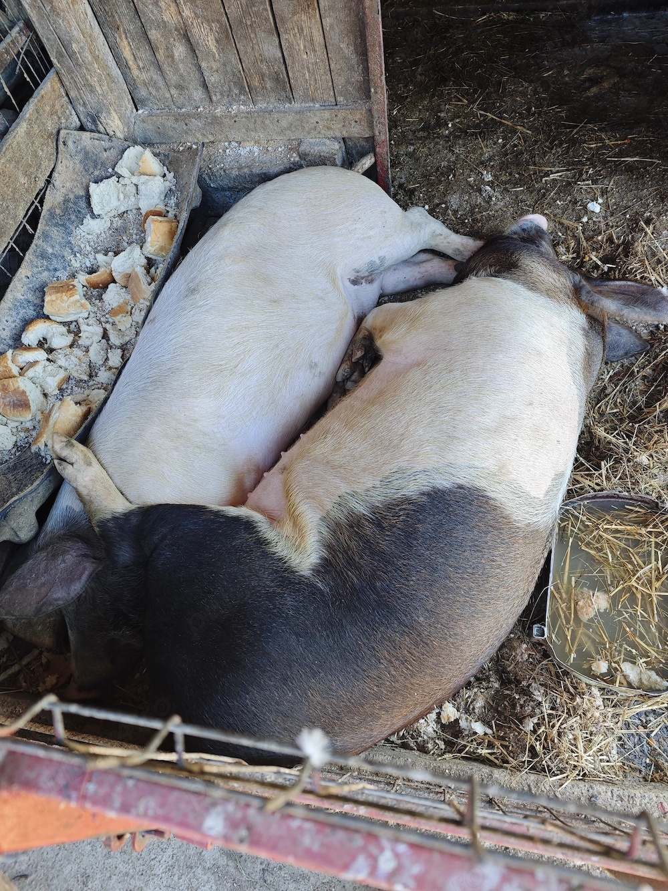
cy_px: 446
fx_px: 592
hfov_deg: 58.9
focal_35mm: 23
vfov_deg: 73.9
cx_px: 334
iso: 80
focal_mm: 6.55
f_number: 1.6
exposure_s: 1/100
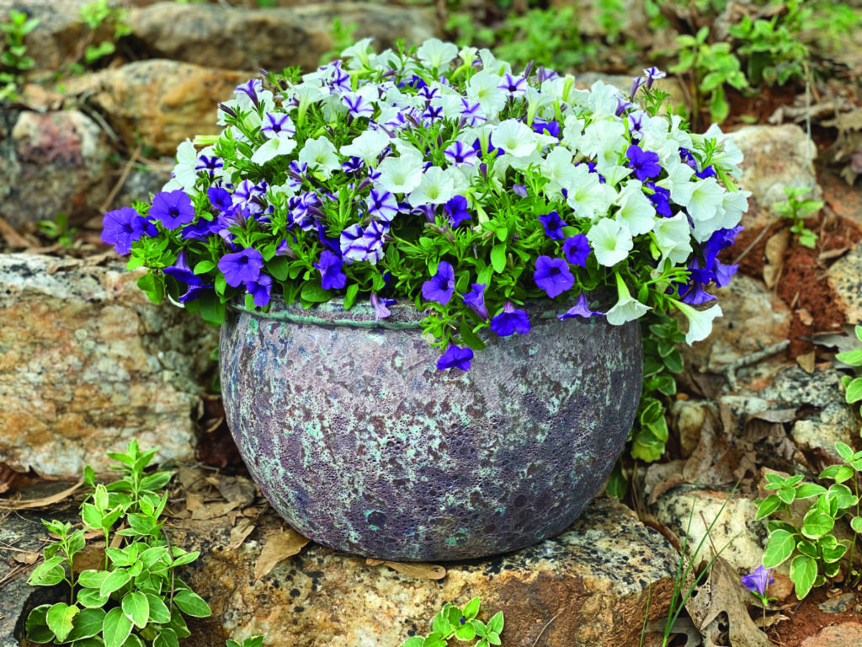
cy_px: 324
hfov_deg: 36.8
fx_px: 1295
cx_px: 431
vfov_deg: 28.0
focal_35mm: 52
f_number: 2
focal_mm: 6
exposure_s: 1/122
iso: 32
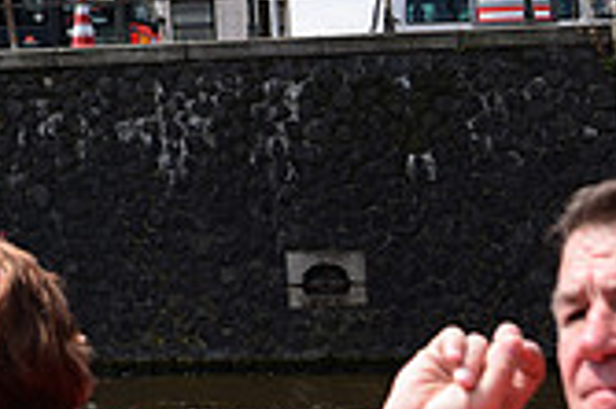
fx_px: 2376
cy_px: -241
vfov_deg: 9.5
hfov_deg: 13.9
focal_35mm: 139
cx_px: -280
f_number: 8
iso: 200
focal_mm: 40
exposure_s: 1/400
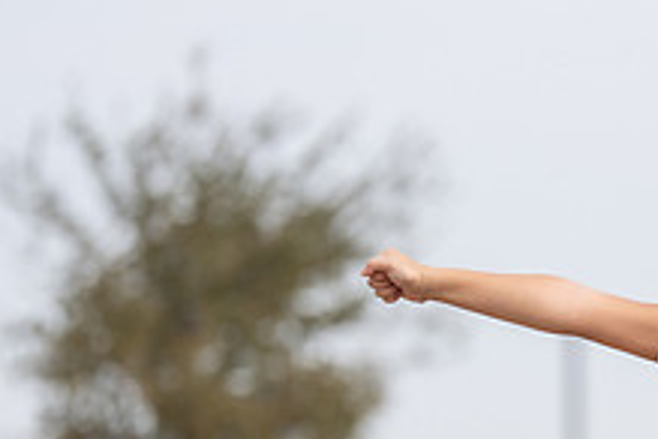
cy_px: 498
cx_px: 858
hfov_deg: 3.4
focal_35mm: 614
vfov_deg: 2.2
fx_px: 11222
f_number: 2.8
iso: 160
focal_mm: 150
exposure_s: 1/1600
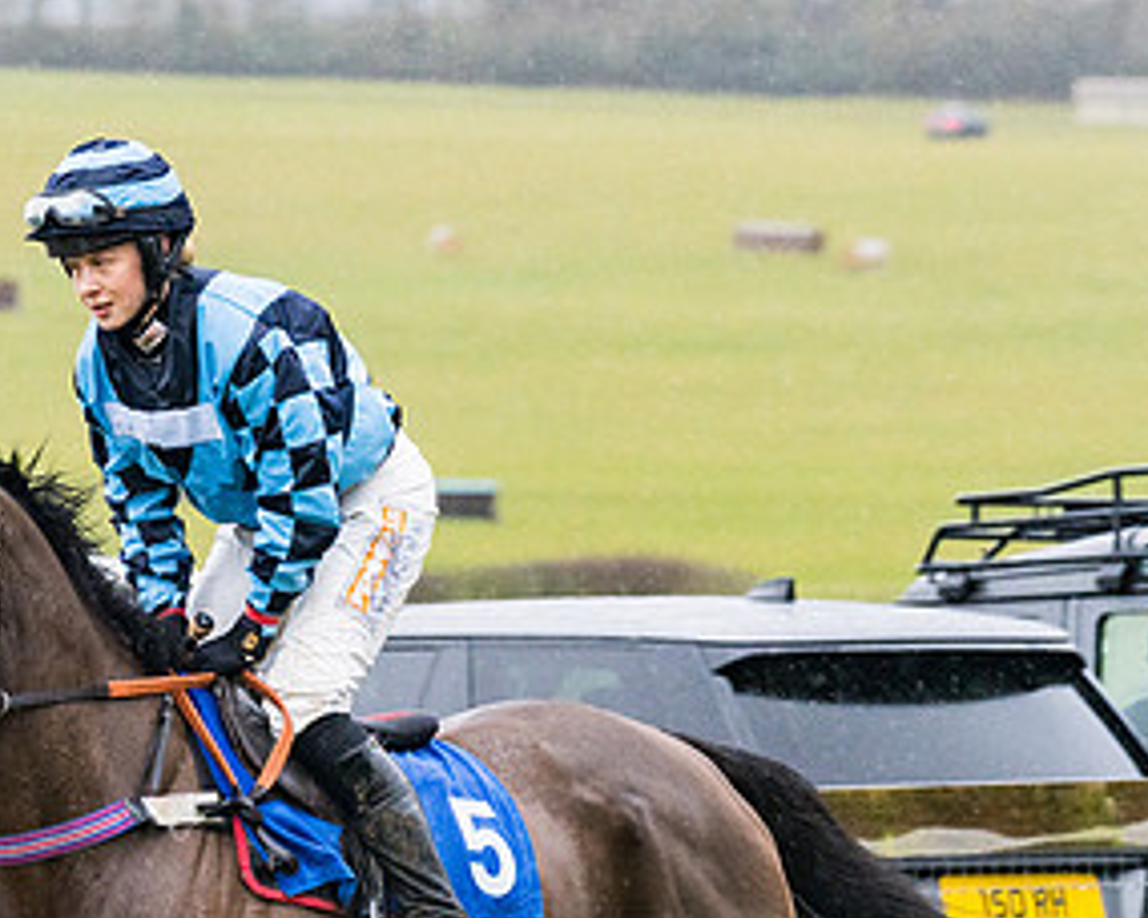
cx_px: 281
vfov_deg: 4.2
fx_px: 12469
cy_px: 837
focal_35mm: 367
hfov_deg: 5.3
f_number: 4
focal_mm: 135
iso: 1600
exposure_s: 1/800
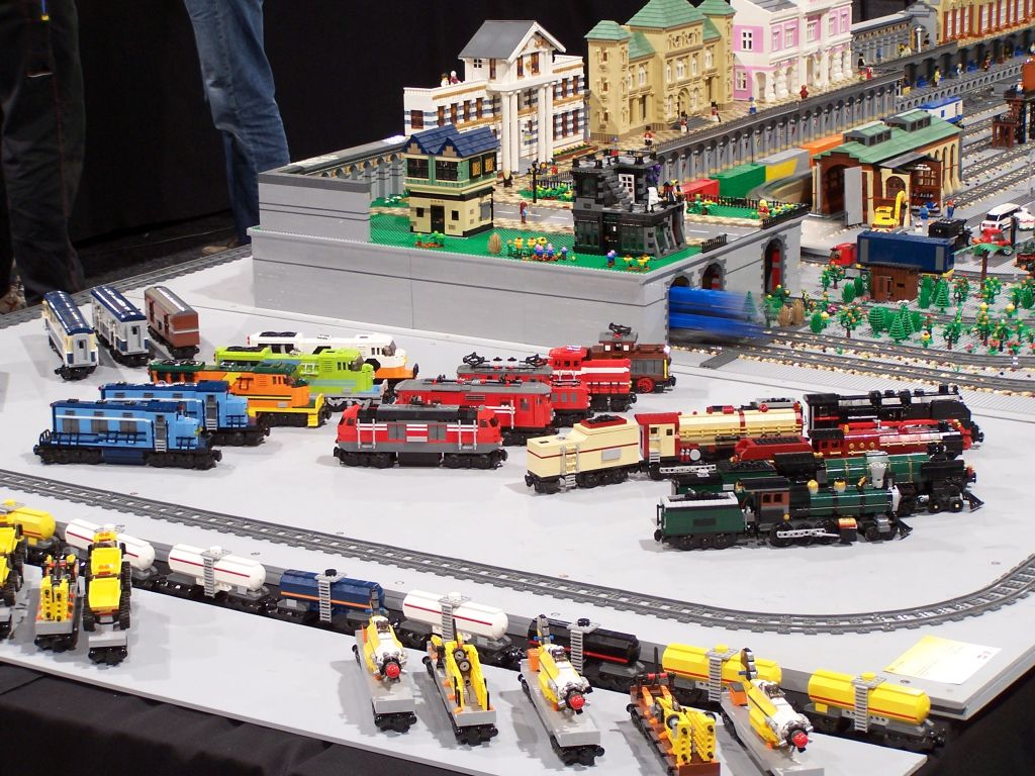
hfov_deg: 23.8
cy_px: 388
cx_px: 518
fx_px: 2452
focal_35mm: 82
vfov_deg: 18.0
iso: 80
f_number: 3.2
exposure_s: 1/4
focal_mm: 13.7
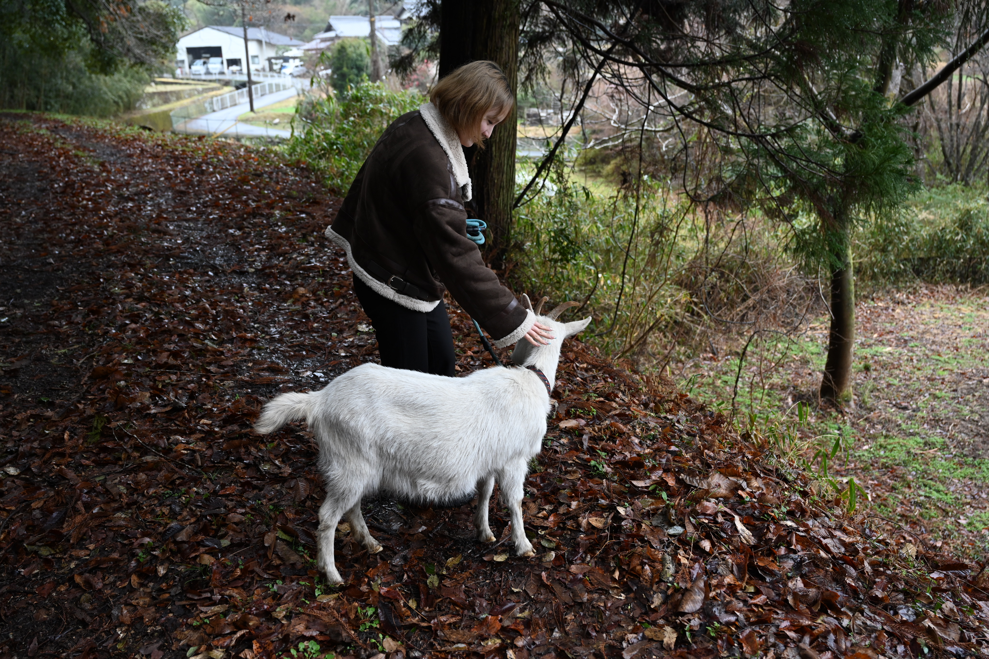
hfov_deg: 60.3
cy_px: 330
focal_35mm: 31
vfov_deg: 42.3
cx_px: 494
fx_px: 852
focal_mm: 31
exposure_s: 1/250
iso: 400
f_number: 4
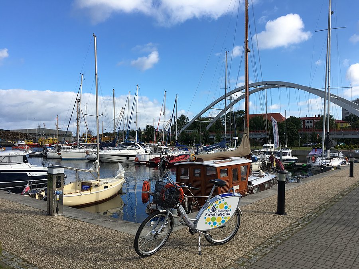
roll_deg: -1.2
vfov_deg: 48.2
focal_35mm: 29
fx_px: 301
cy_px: 134
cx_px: 180
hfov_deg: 61.7
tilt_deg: +1.3
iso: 25
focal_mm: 4.15
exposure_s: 1/1350
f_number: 2.2
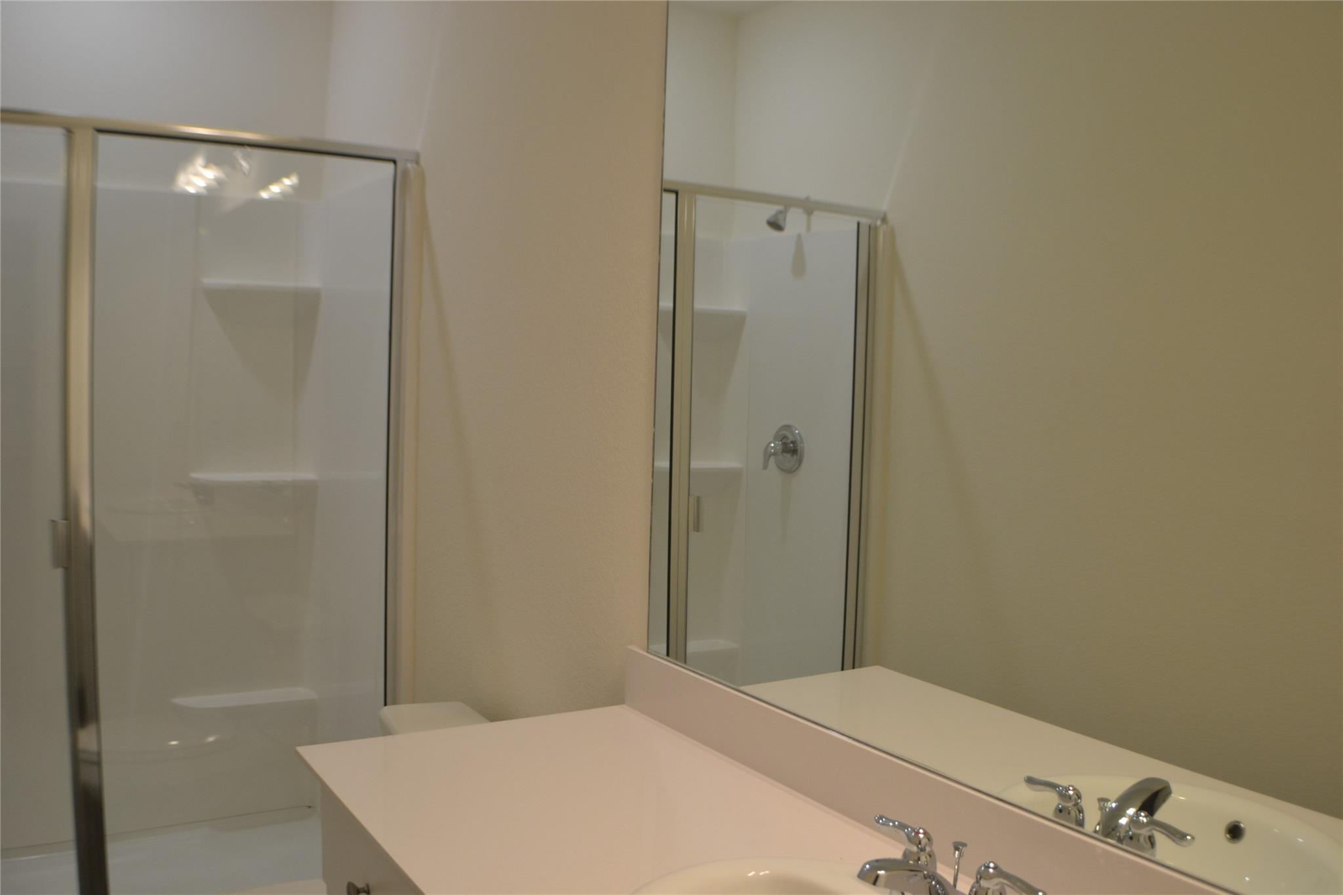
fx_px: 1455
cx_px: 672
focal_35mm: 39
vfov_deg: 34.2
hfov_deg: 49.6
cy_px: 448
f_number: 4.2
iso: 400
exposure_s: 1/60
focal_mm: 26
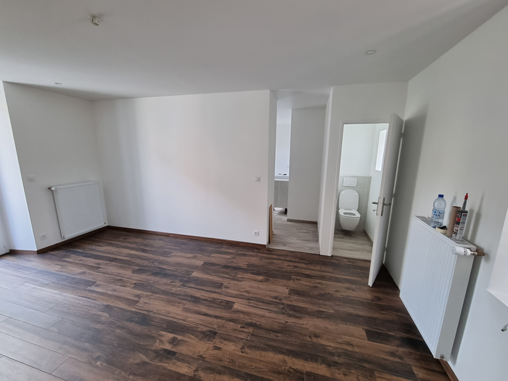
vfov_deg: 89.9
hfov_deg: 106.2
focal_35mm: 13
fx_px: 191
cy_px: 190
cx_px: 254
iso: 250
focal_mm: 2.2
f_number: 2.2
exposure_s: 1/50
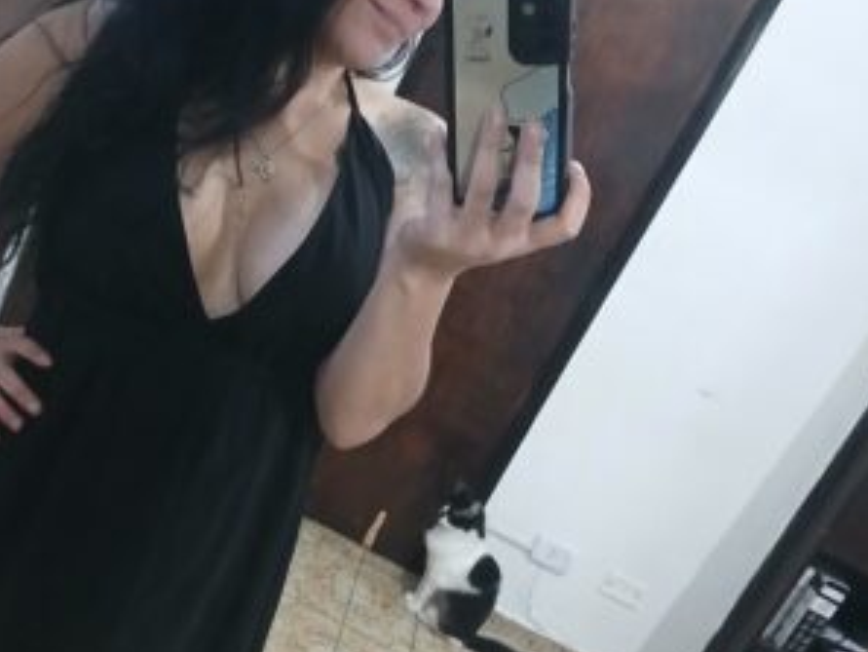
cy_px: 406
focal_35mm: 35
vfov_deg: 40.5
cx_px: 321
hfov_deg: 52.0
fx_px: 878
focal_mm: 3.98
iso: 1000
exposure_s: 1/16.7
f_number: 1.8
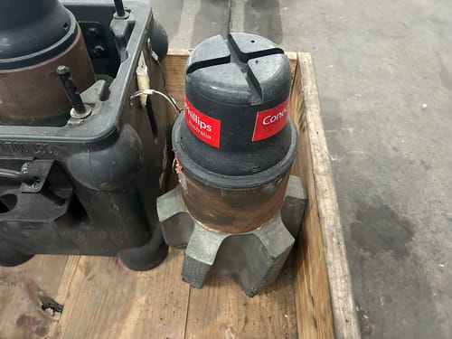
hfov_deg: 67.3
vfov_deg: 53.1
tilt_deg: -51.8
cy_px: 170
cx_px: 226
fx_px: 339
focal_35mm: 26
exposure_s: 1/37
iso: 640
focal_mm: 5.7
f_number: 1.5
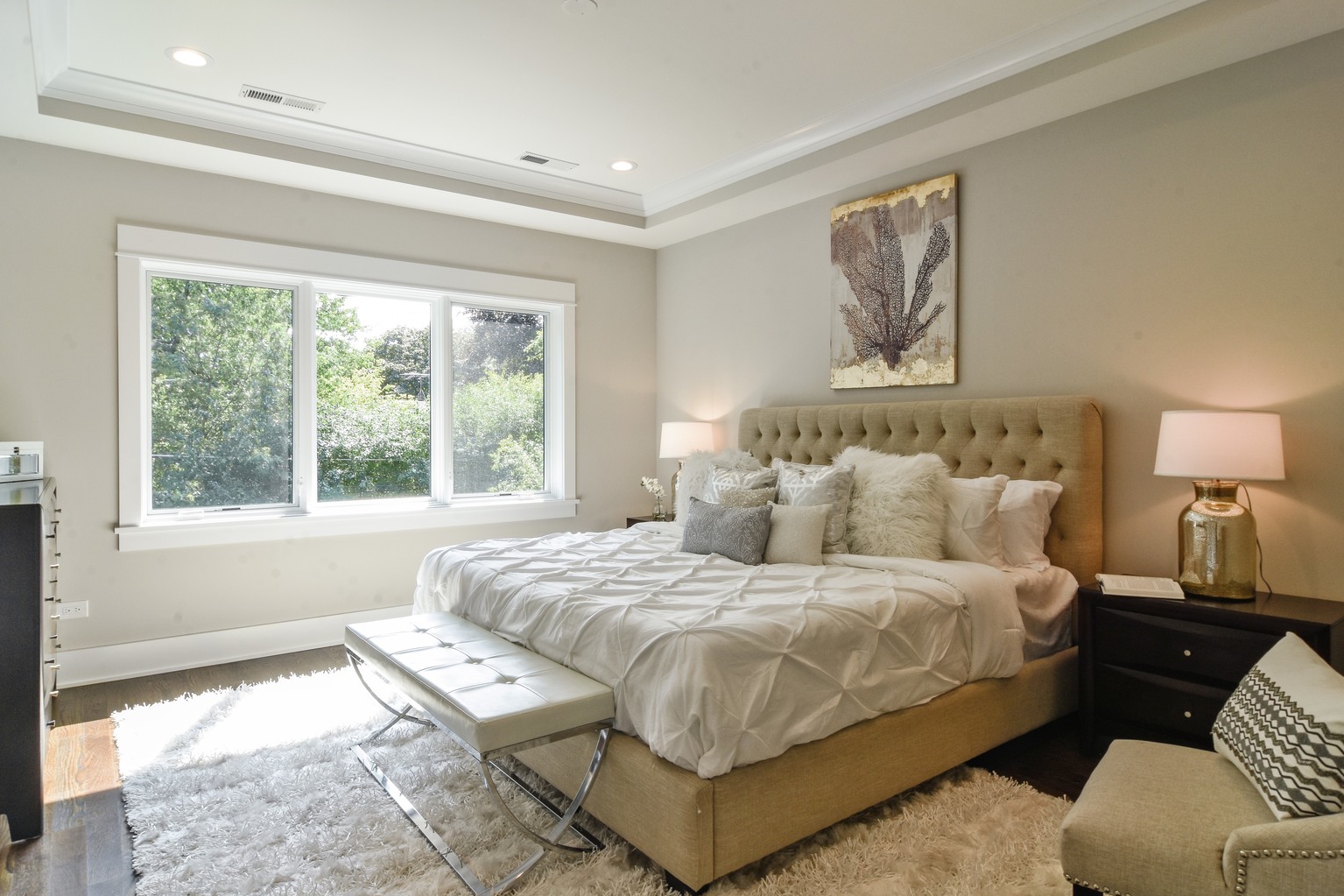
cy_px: 450
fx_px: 709
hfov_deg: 86.9
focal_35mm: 19
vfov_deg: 64.5
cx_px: 640
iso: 200
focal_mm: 12
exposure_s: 1/10
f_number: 8
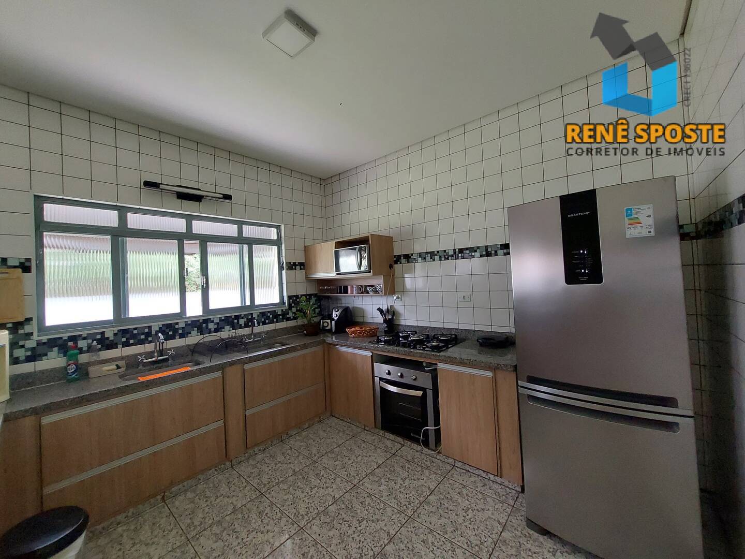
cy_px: 280
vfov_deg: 89.9
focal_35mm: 13
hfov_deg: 106.2
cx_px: 372
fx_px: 280
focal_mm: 1.74
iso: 400
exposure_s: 1/60
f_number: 2.2
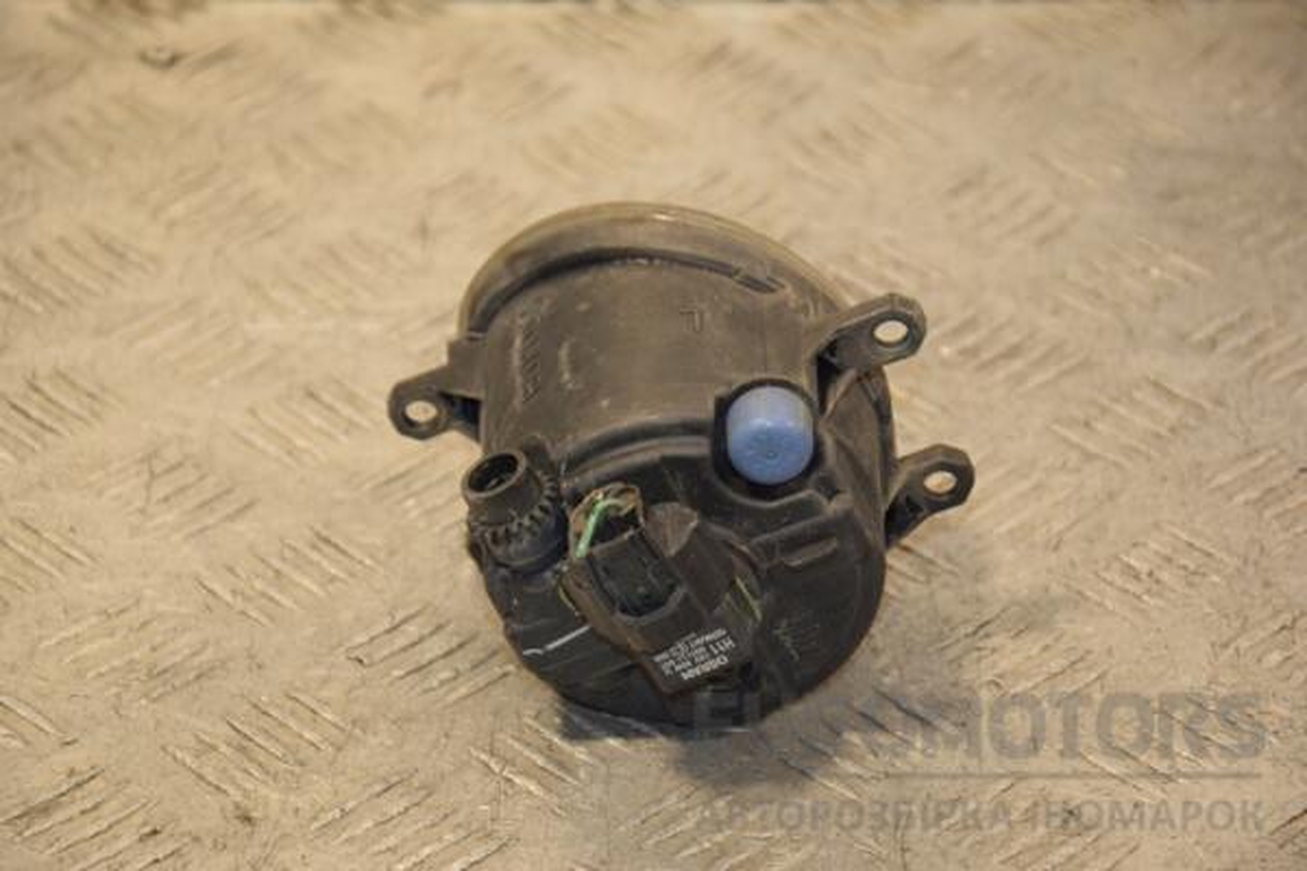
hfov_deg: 14.0
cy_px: 436
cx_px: 654
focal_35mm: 147
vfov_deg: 9.3
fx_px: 5336
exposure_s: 1/125
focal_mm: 98
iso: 800
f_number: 5.6
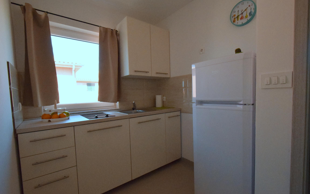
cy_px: 101
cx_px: 158
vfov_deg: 71.2
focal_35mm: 16
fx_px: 135
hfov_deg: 97.8
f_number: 11
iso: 6400
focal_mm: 10
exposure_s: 1/500
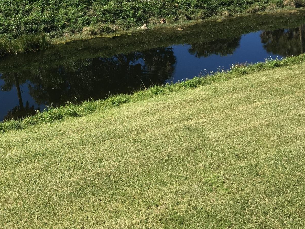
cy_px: -55
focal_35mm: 73
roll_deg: -1.8
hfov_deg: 26.1
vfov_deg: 18.9
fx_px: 643
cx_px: 50
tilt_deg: -4.5
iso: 25
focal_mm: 4.15
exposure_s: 1/1115
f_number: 2.2
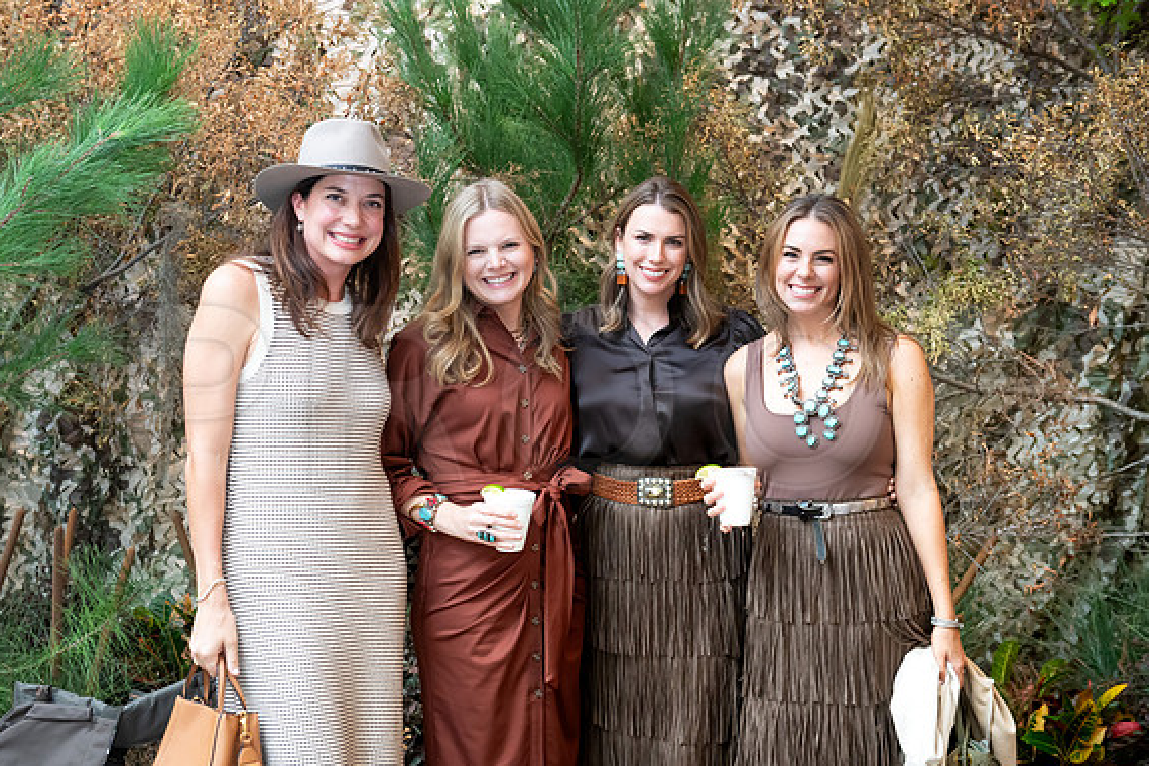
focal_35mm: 58
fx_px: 1851
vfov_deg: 23.4
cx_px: 572
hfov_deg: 34.5
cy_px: 386
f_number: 5.6
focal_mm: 56
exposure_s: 1/100
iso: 4000
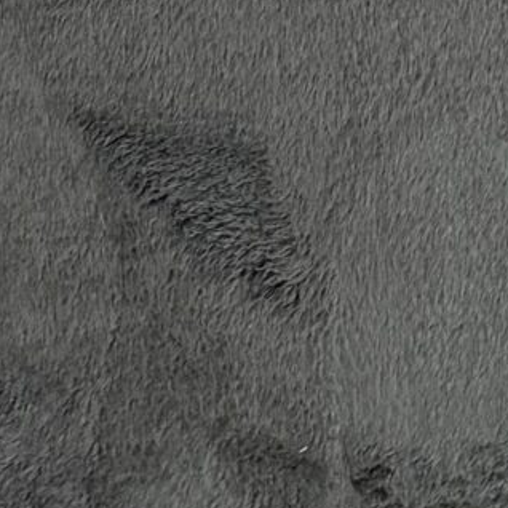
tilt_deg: -83.9
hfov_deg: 9.0
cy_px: -1489
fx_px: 2839
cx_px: 1297
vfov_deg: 7.4
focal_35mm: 171
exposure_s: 1/63
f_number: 1.78
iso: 200
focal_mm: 6.76
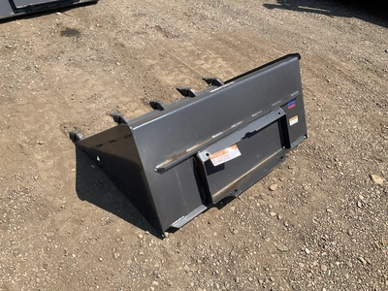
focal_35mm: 29
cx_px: 194
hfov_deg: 61.7
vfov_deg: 48.2
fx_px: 325
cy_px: 146
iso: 25
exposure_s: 1/1279
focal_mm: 3
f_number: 1.8
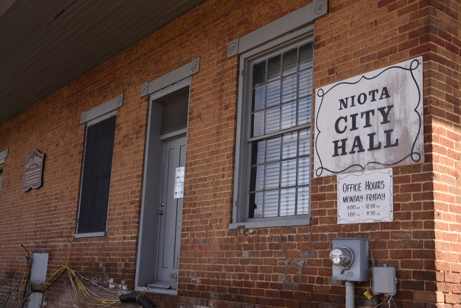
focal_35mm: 46
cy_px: 154
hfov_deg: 42.7
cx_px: 230
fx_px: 589
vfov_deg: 29.3
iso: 100
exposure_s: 1/800
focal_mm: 46
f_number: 2.8
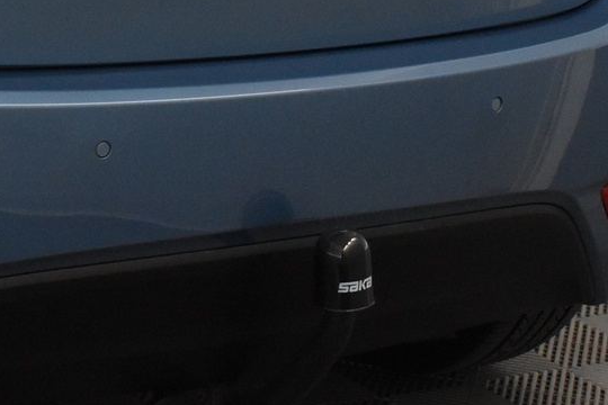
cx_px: -66
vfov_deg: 10.1
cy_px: -10
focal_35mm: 135
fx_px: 2280
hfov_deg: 14.8
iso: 3200
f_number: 6.3
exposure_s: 1/160
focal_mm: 30
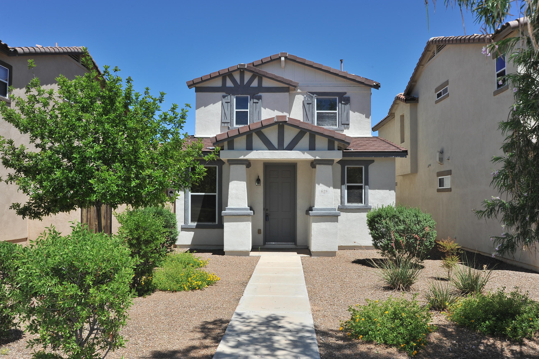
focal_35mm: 30
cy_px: 180
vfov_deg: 43.6
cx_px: 270
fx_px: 449
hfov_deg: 62.0
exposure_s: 1/320
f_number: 14
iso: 320
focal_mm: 30
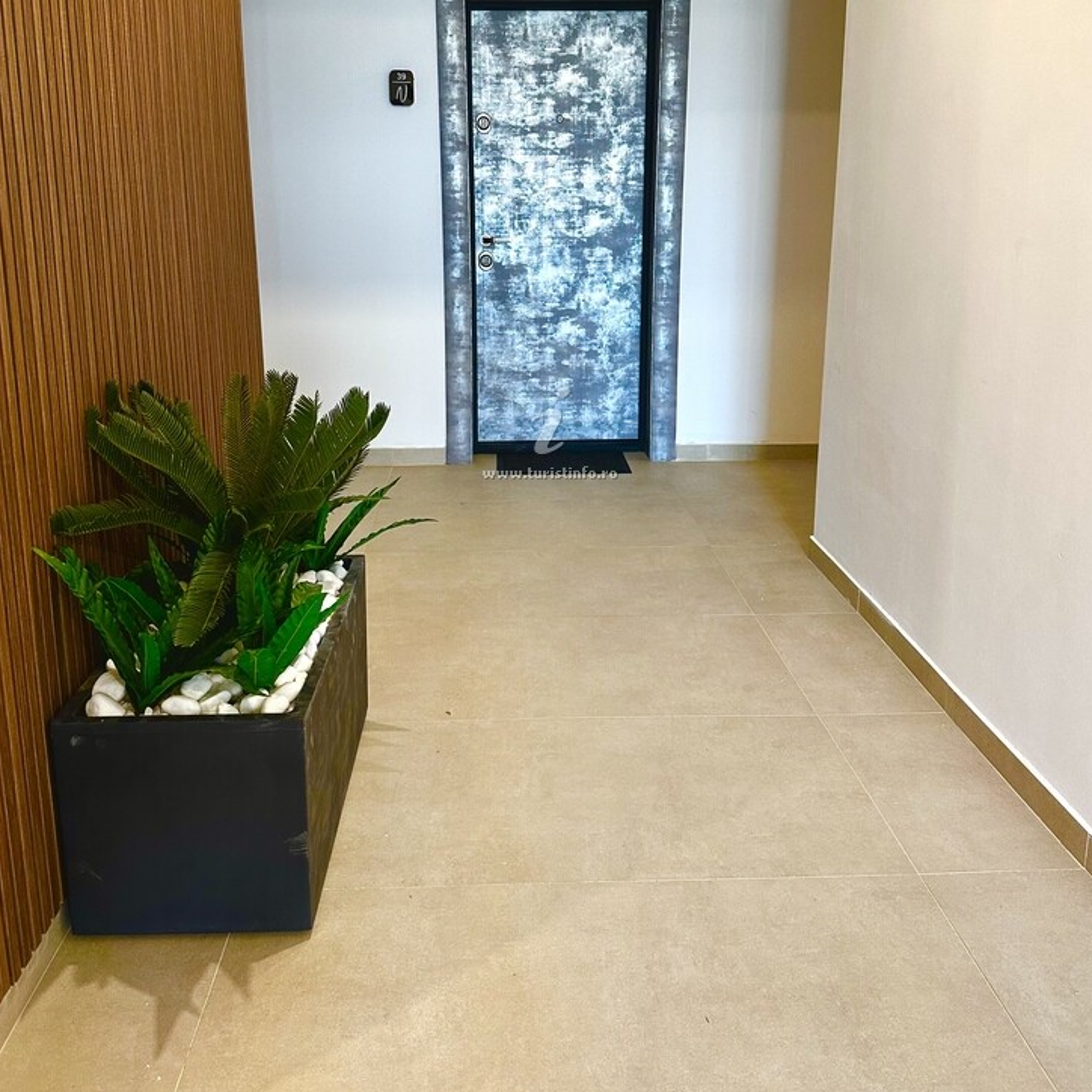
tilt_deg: -12.3
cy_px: 421
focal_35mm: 30
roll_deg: -0.2
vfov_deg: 53.5
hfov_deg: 54.0
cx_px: 540
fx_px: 1071
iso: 160
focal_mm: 6.86
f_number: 1.78
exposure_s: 1/100
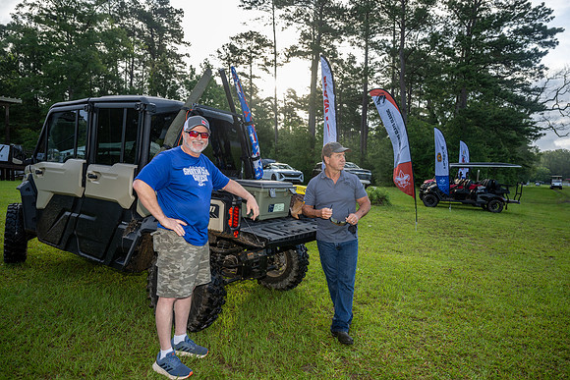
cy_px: 190
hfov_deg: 73.7
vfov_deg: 53.2
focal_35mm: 24
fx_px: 380
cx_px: 285
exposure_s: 1/125
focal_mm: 24
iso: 80
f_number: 3.2
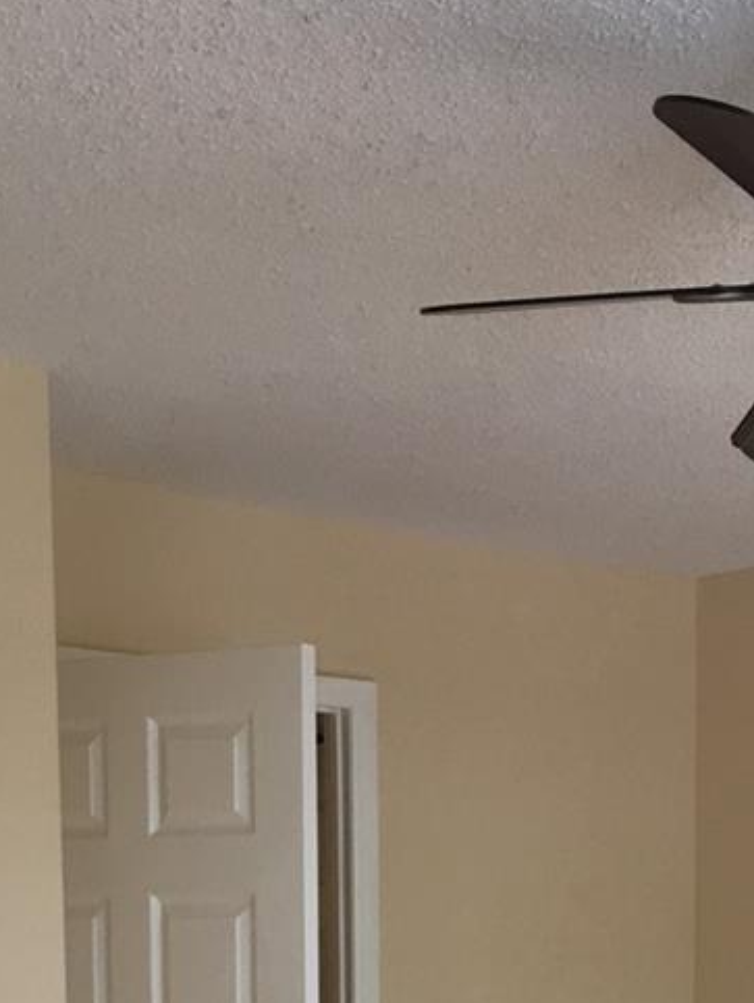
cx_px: 793
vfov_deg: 24.7
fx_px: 2088
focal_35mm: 72
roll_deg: +0.8
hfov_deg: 19.7
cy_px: 1165
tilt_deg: -5.6
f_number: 2.2
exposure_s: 1/30
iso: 32
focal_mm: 4.15
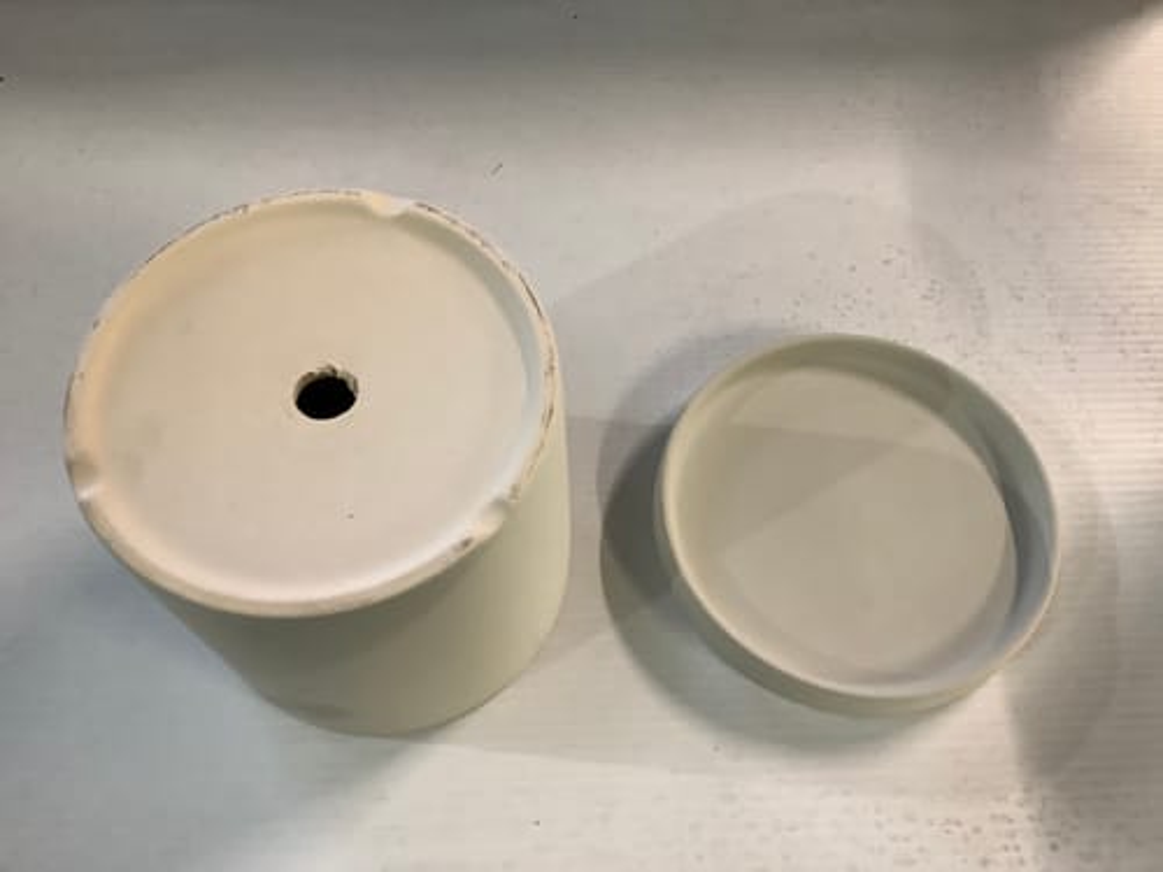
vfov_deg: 45.4
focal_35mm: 31
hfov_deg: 58.4
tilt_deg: -63.3
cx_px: 582
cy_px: 436
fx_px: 1042
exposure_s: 1/50
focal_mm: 3.3
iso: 160
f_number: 2.4
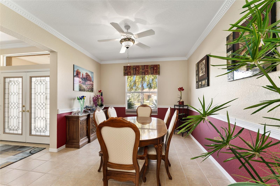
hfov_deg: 104.3
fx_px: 109
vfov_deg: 81.2
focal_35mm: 14
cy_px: 93
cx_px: 140
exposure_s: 1/8
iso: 500
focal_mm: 14
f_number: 7.1
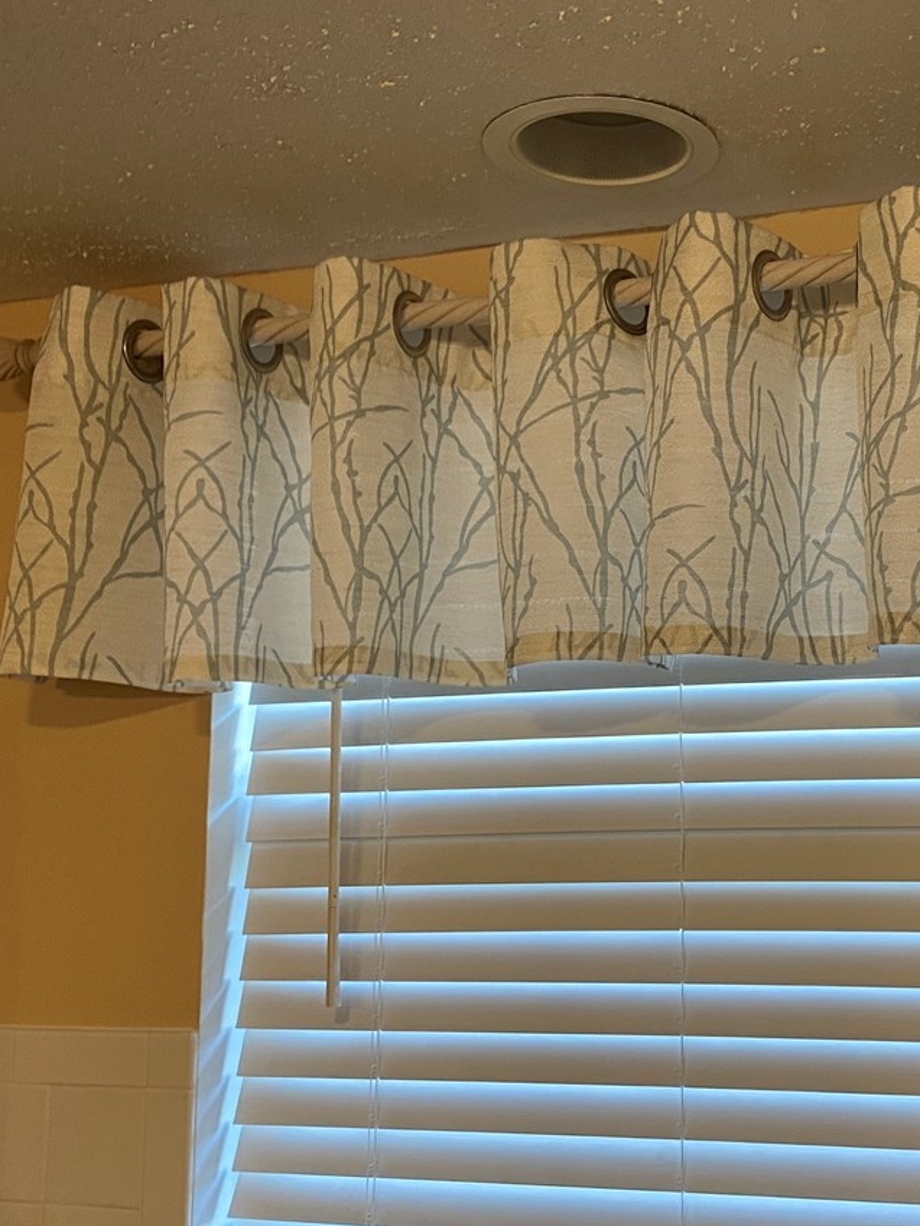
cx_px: 700
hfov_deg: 29.2
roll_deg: +0.9
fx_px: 1736
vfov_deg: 38.9
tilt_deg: +8.7
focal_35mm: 49
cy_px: 648
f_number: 1.8
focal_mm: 4.25
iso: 160
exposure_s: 1/60
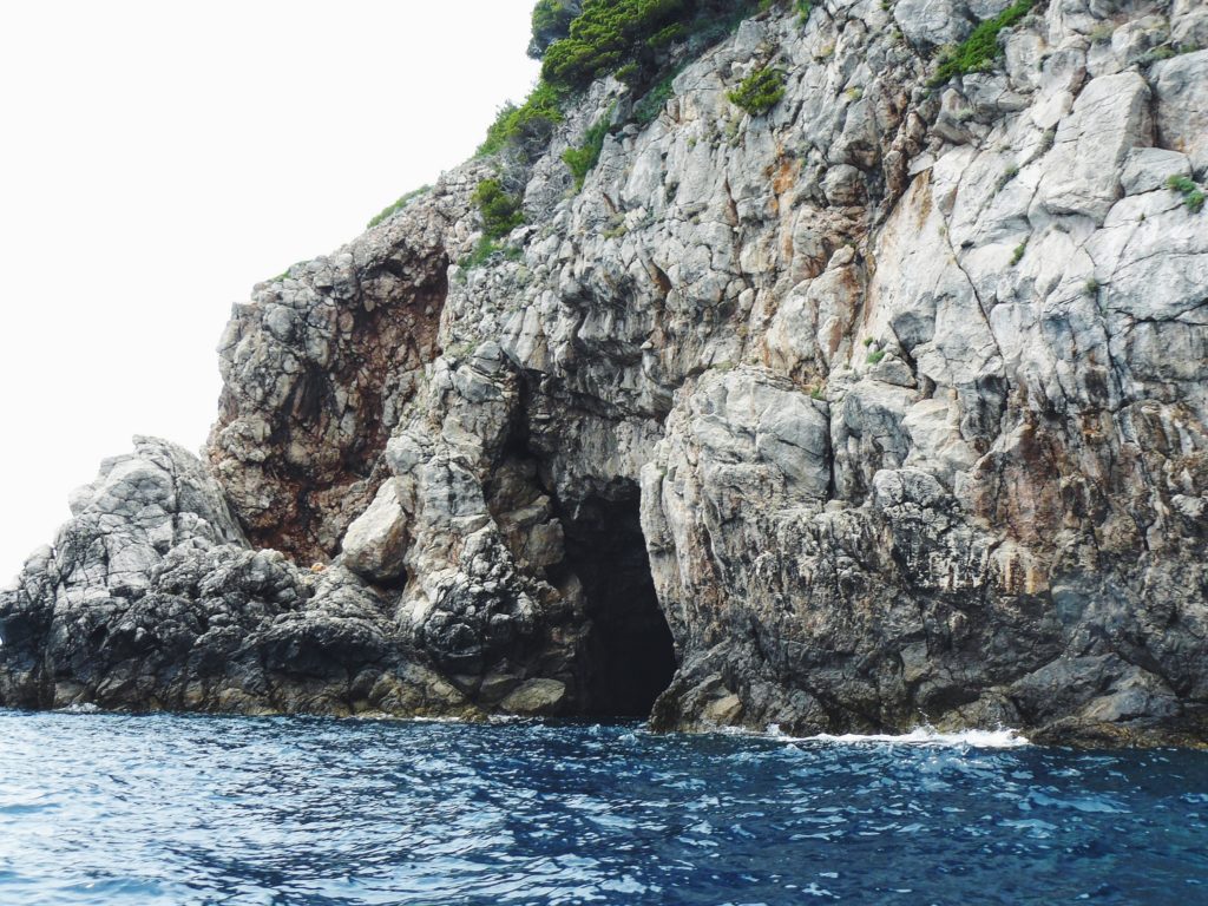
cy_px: 453
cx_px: 604
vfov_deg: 39.7
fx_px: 1256
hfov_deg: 51.4
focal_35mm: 36
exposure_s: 1/200
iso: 100
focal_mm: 6
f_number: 5
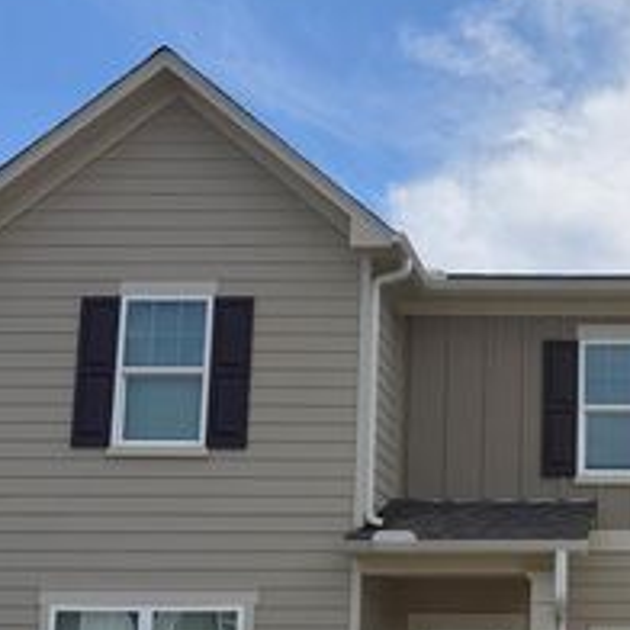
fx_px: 1112
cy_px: 558
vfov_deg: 30.4
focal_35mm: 54
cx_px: 646
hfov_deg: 29.3
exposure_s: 1/6173
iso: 100
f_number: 1.78
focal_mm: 6.76
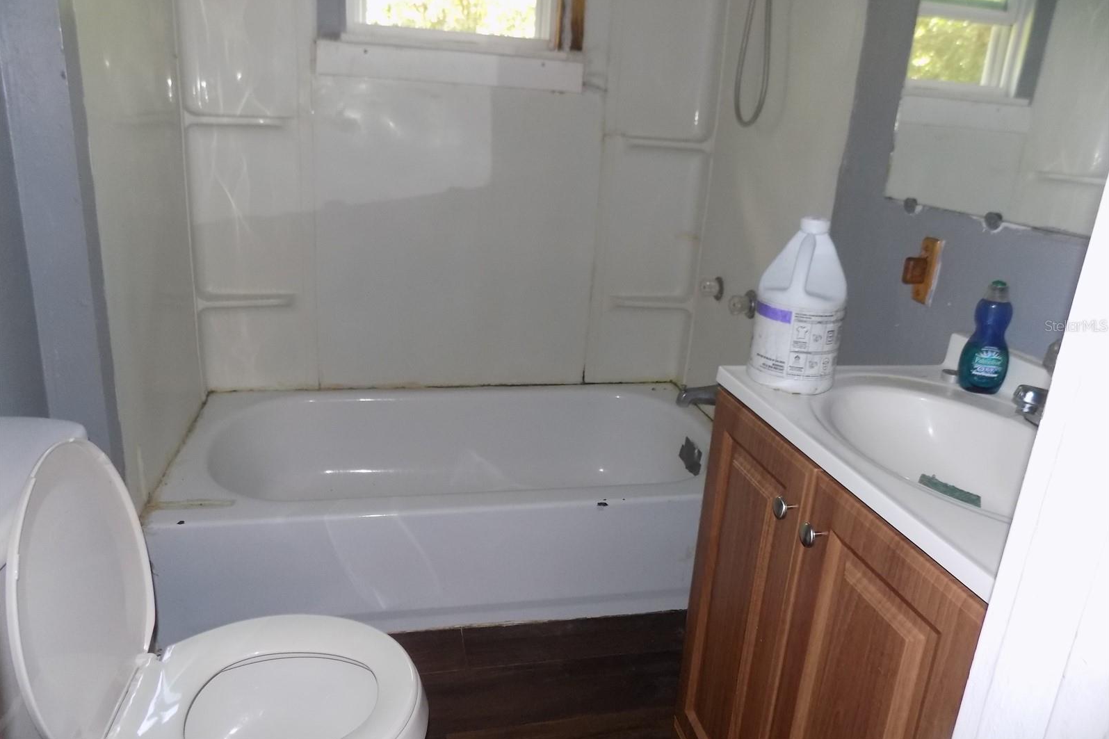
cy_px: 325
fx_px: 739
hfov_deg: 73.7
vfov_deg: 53.0
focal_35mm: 24
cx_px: 554
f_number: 3.1
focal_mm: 4
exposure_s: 1/30
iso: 200
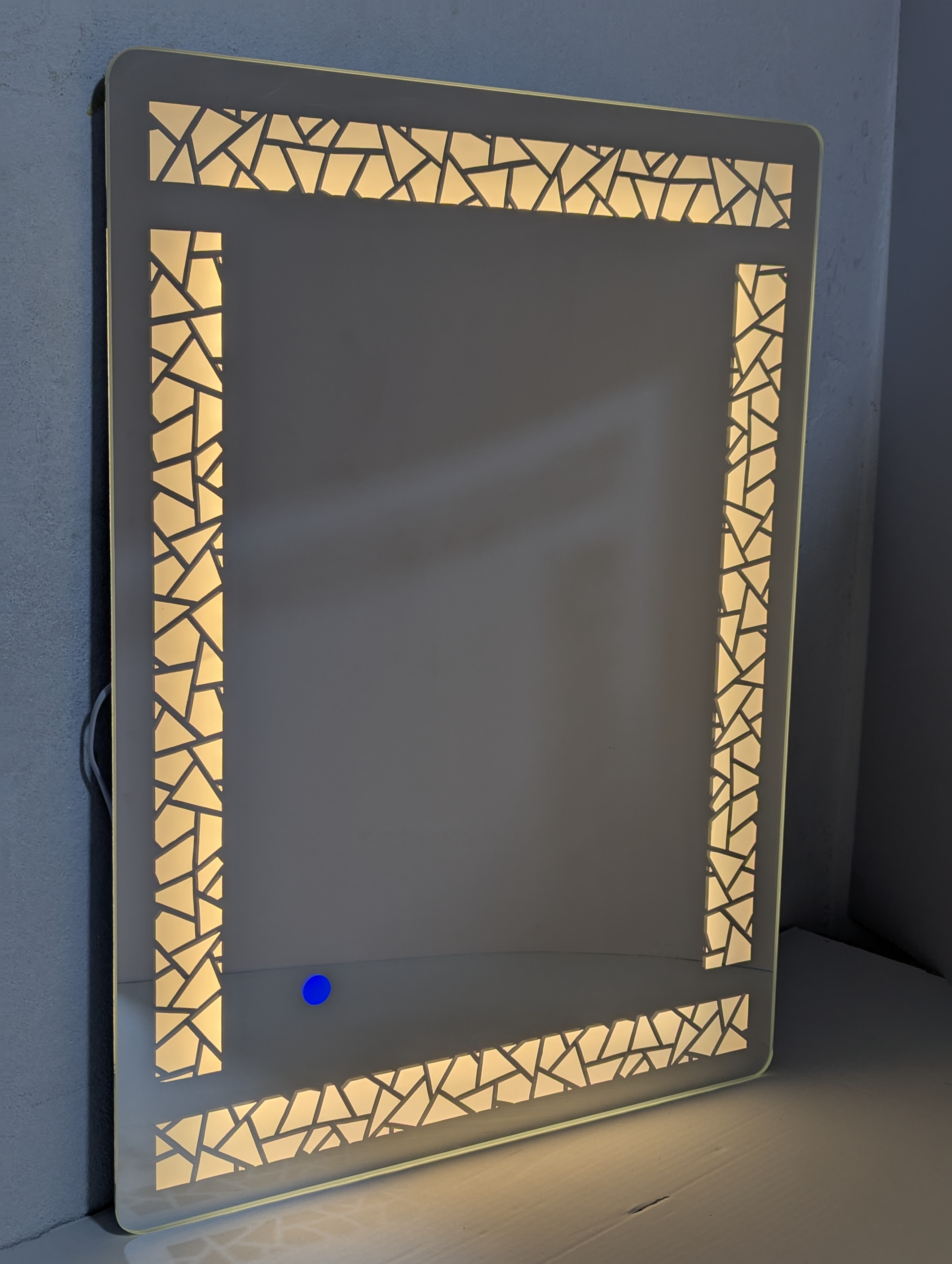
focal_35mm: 48
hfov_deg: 30.3
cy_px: 632
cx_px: 476
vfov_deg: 39.6
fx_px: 1756
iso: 42
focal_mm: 6.81
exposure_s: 1/200
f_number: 1.85
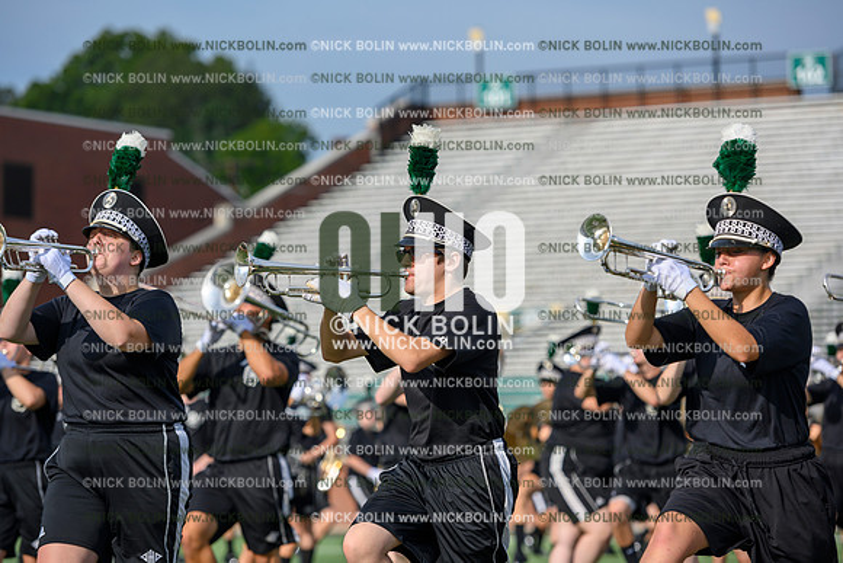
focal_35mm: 150
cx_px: 422
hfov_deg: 13.7
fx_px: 3513
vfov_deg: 9.2
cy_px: 282
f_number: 4
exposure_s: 1/1600
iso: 100
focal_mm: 150
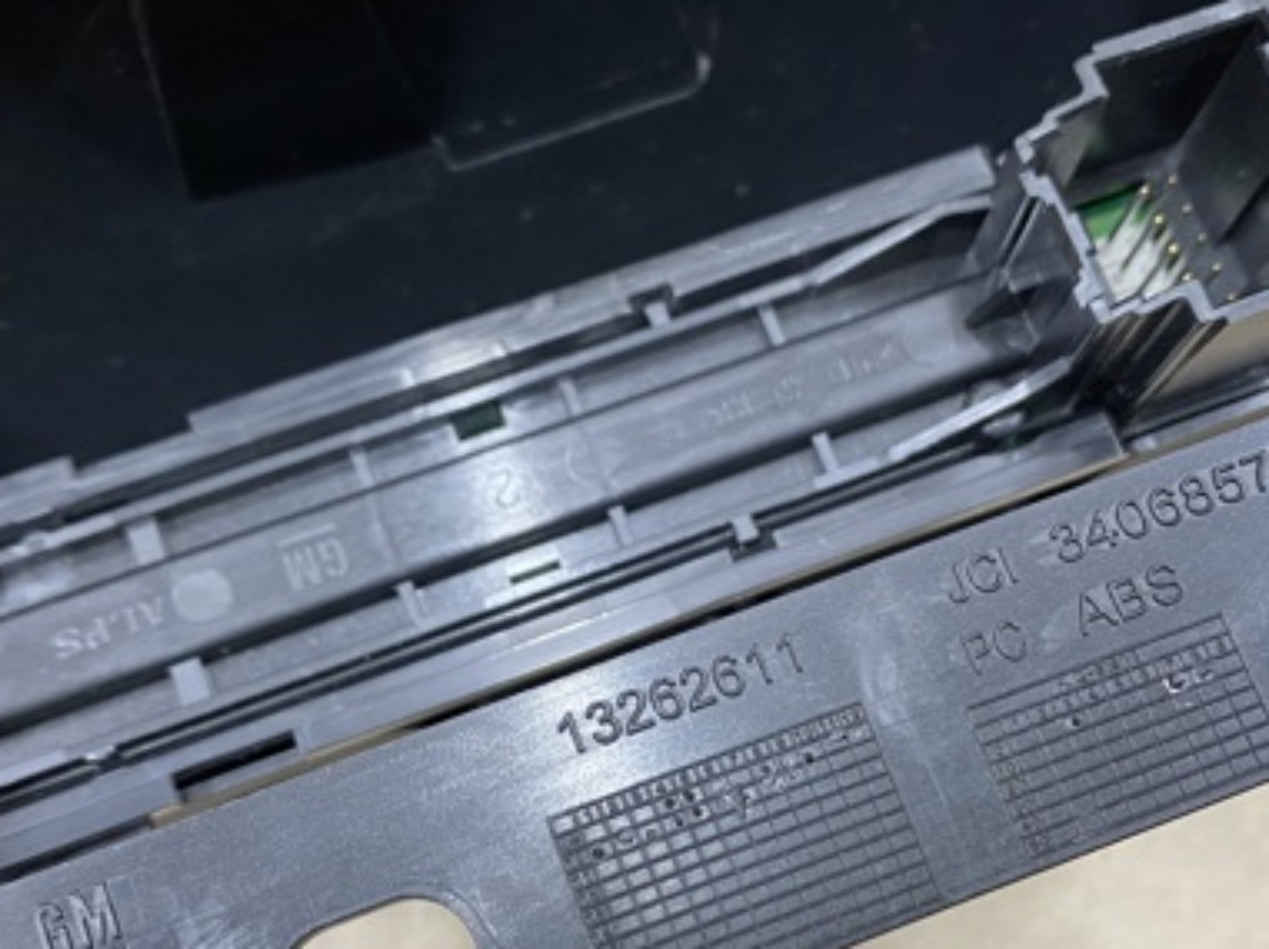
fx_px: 1538
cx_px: 696
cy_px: 594
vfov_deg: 34.1
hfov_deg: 44.8
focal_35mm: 42
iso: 64
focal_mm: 4.25
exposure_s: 1/50
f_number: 1.8
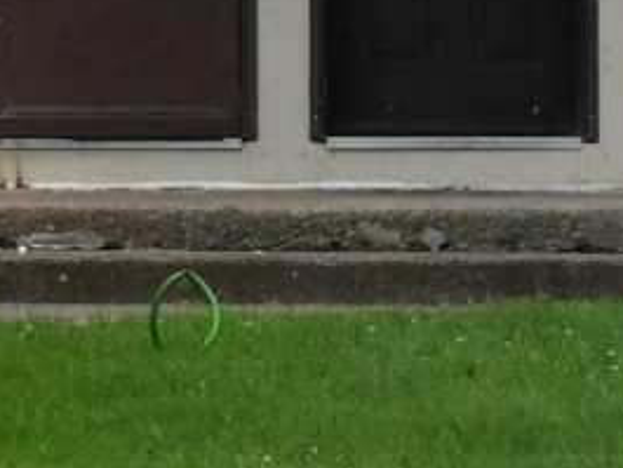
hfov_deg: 2.0
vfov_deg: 1.5
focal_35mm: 1003
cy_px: -1121
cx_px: -999
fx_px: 18060
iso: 1250
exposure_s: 1/640
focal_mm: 90
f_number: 8
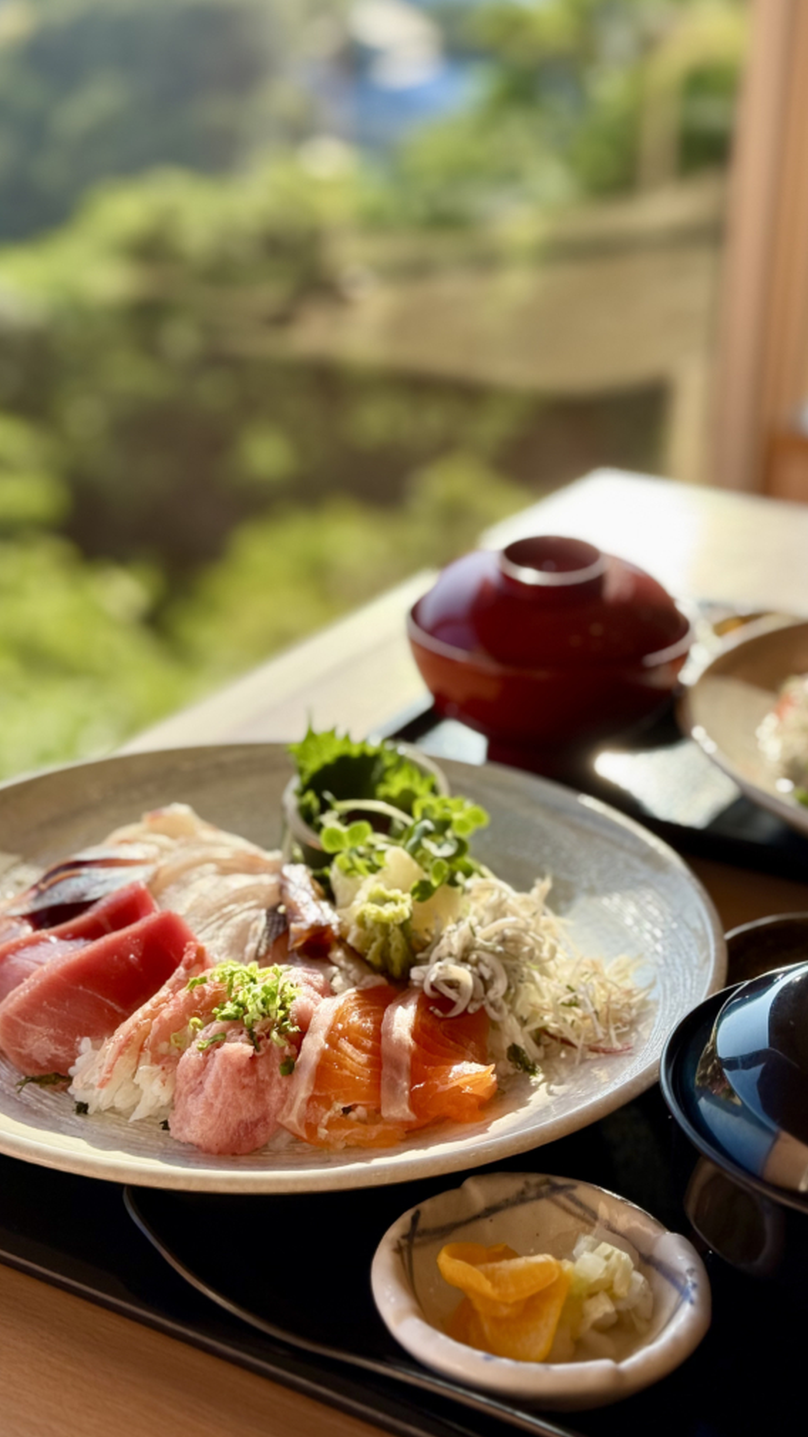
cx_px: 410
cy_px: 710
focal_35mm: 53
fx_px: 2019
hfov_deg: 22.6
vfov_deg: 39.2
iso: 64
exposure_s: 1/1403
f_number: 1.78
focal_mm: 6.76
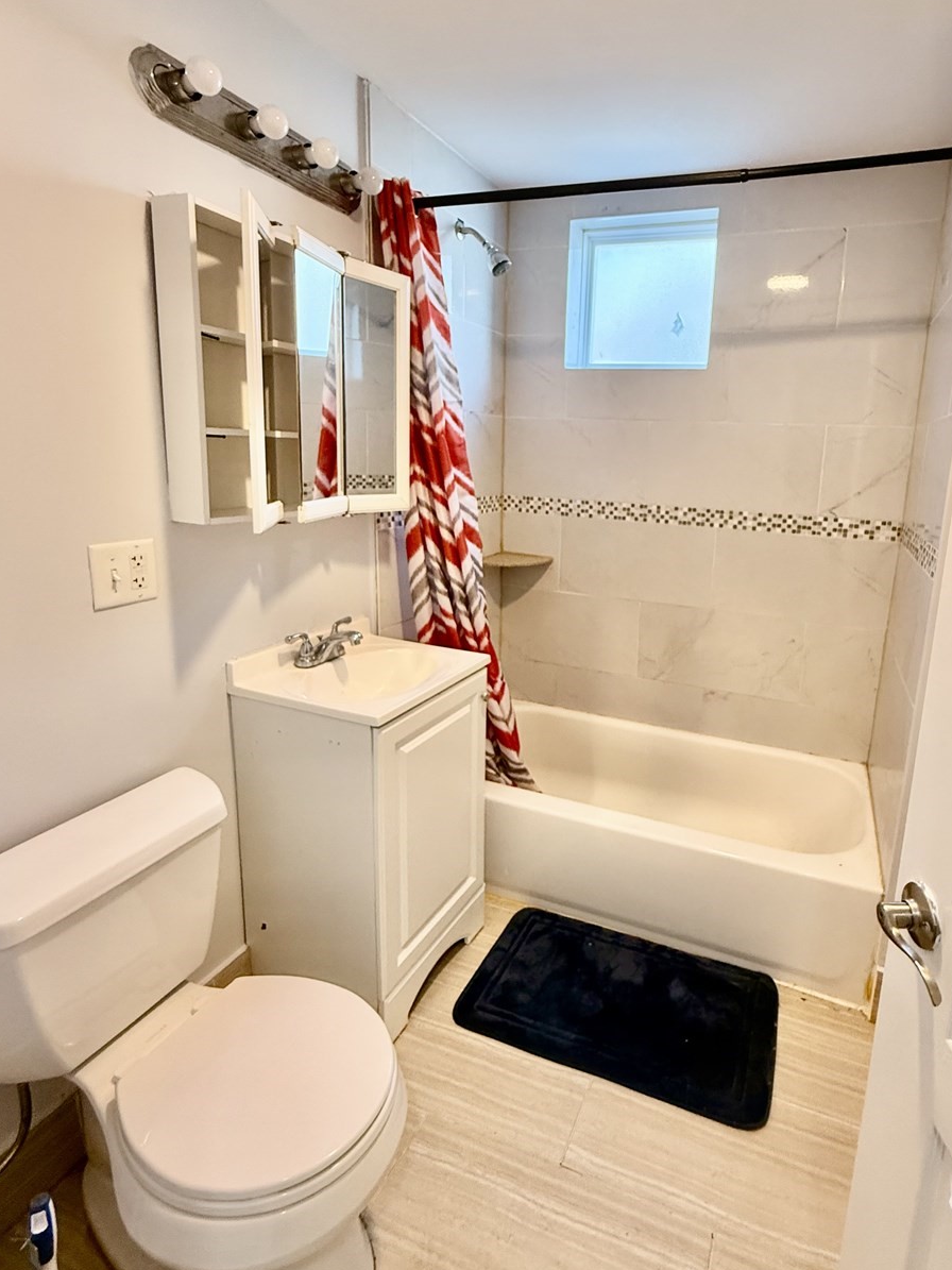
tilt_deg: -11.2
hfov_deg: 70.6
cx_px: 585
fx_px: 660
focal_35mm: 18
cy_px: 577
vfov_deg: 87.5
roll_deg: -4.1
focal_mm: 2.22
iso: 400
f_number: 2.2
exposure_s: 1/120
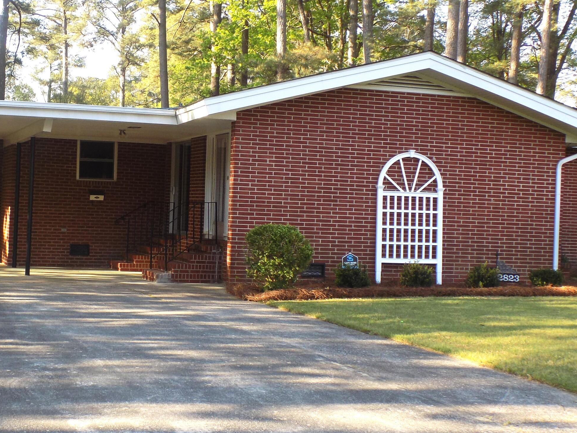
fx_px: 1050
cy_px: 217
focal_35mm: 63
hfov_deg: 30.6
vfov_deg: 23.3
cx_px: 209
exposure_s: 1/125
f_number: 3.6
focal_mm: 7.3
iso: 80
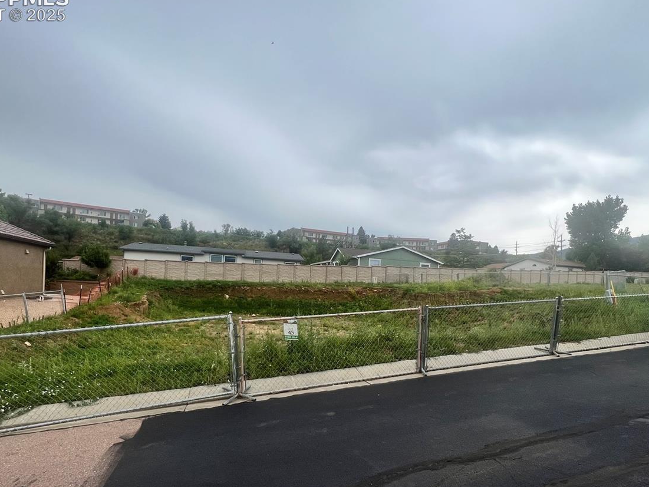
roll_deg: -1.8
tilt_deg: -0.9
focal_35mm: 17
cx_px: 327
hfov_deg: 91.0
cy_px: 294
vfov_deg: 73.9
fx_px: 319
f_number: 1.8
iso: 32
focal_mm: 1.57
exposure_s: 1/1130
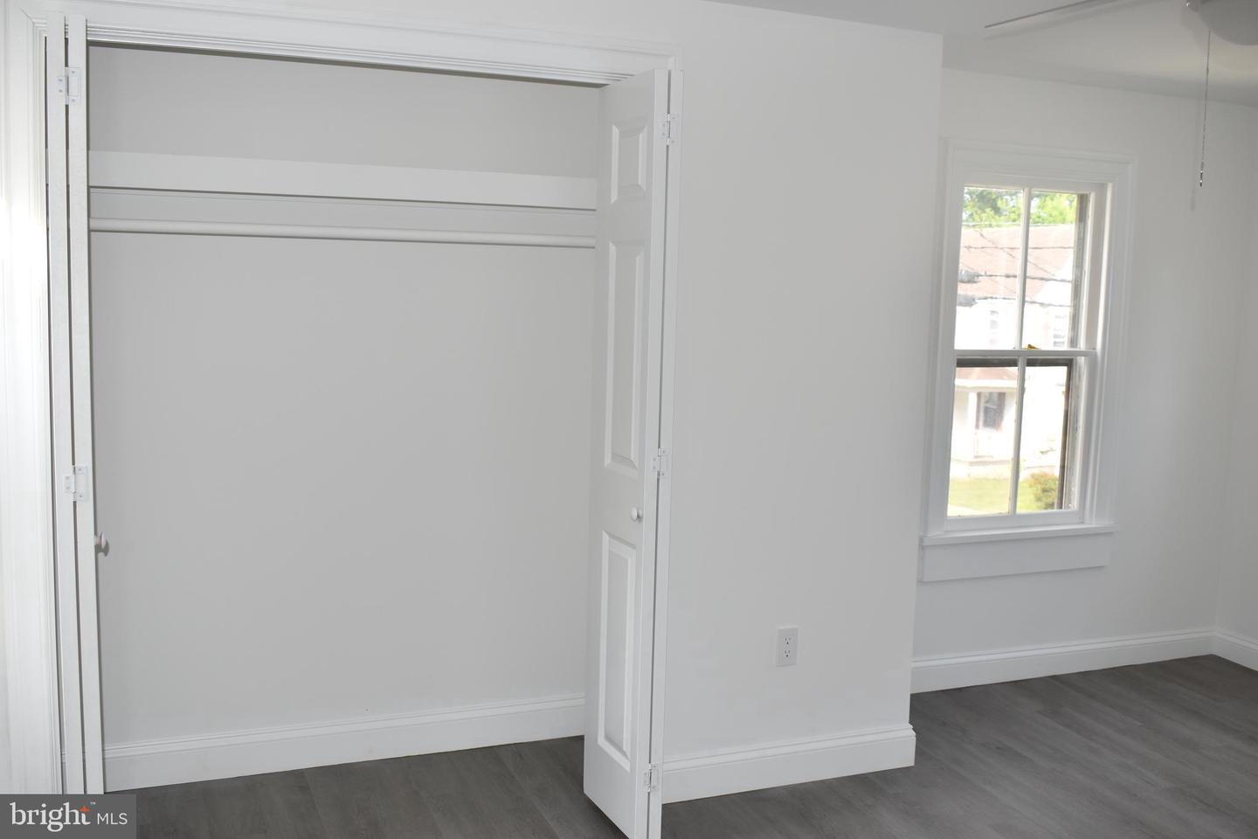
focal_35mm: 34
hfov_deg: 55.1
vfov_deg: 38.4
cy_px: 420
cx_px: 629
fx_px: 1205
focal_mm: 23
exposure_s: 1/125
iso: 200
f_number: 5.6
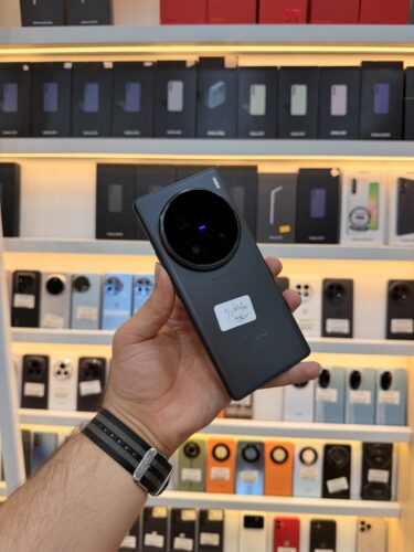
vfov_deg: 71.6
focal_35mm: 24
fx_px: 383
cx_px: 207
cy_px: 276
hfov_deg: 56.8
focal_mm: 6.76
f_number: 1.78
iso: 100
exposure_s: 1/514
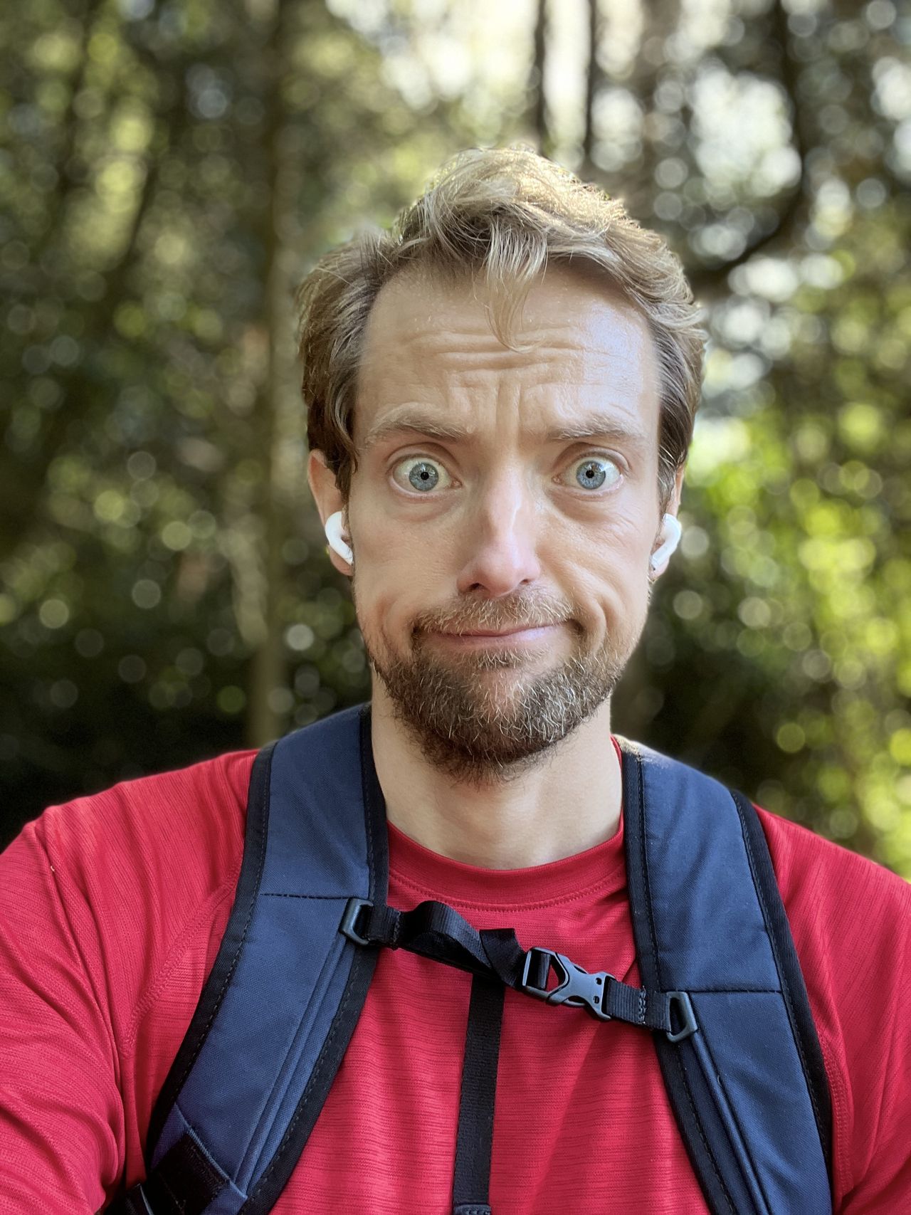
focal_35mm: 30
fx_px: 1053
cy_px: 608
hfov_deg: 46.8
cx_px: 456
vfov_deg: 60.0
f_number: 2.2
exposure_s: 1/60
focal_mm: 2.71
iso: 125
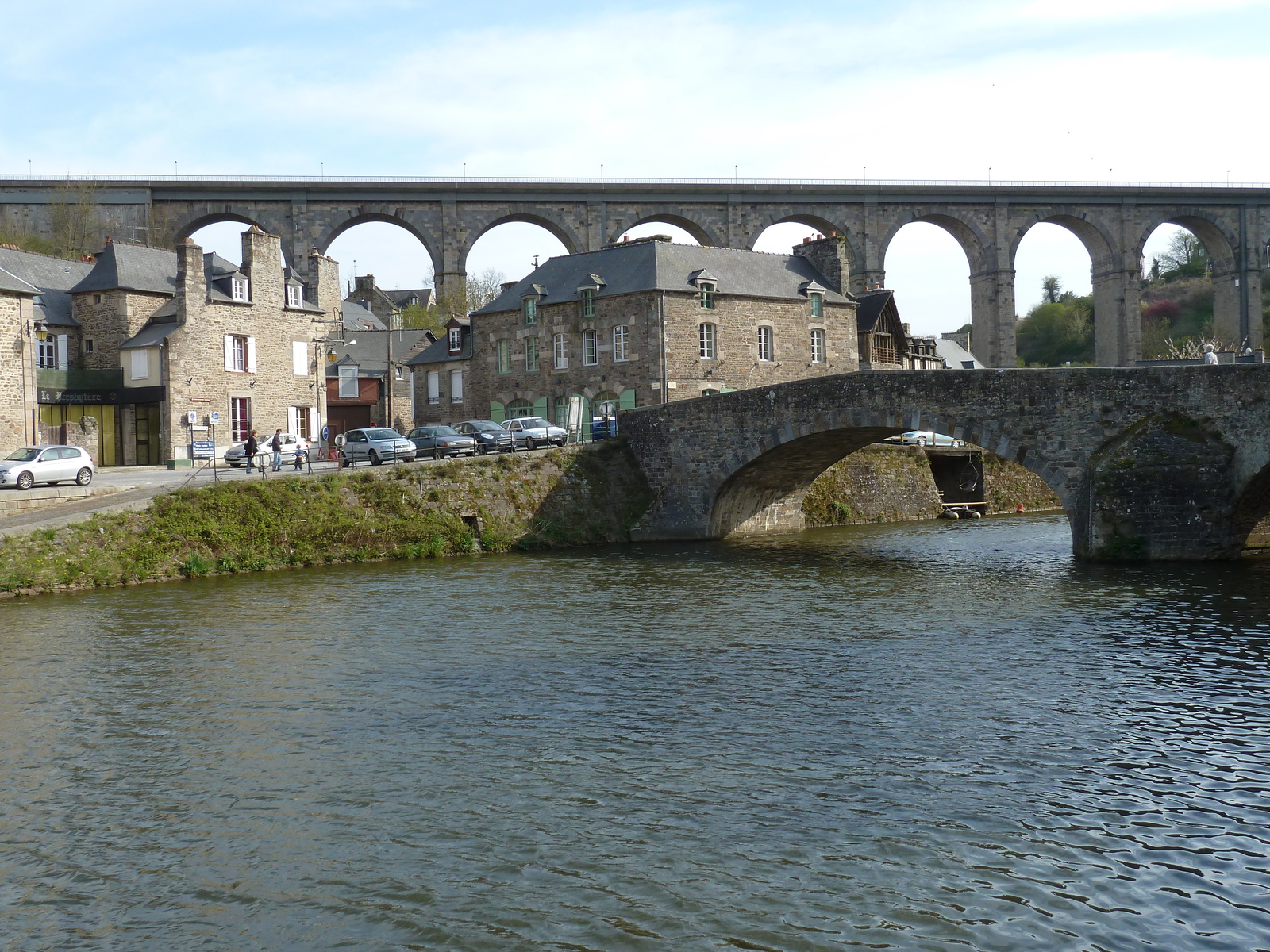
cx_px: 635
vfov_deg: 38.7
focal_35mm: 37
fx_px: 1357
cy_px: 476
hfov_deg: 50.1
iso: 80
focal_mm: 6.1
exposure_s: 1/250
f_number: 4
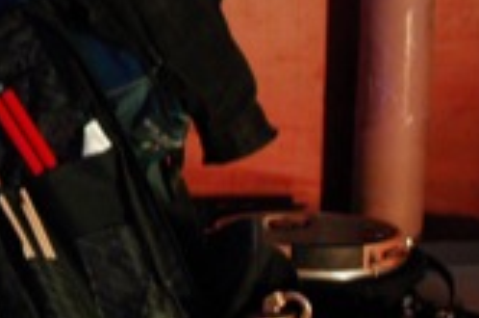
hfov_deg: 9.8
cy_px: 53
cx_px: -268
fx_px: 2695
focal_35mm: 203
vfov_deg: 6.7
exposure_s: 1/15
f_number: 2
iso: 1600
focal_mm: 35
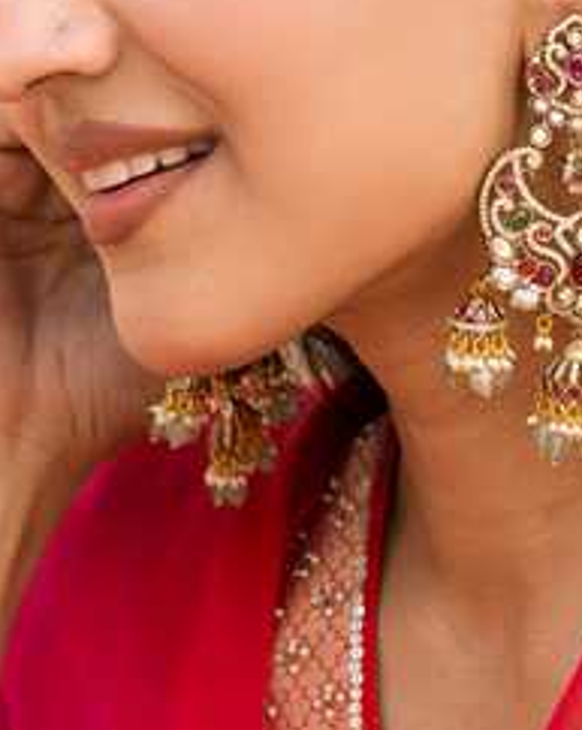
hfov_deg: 9.6
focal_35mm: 161
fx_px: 3473
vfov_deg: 12.0
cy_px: 240
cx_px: 404
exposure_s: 1/160
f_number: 5.6
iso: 200
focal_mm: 52.4
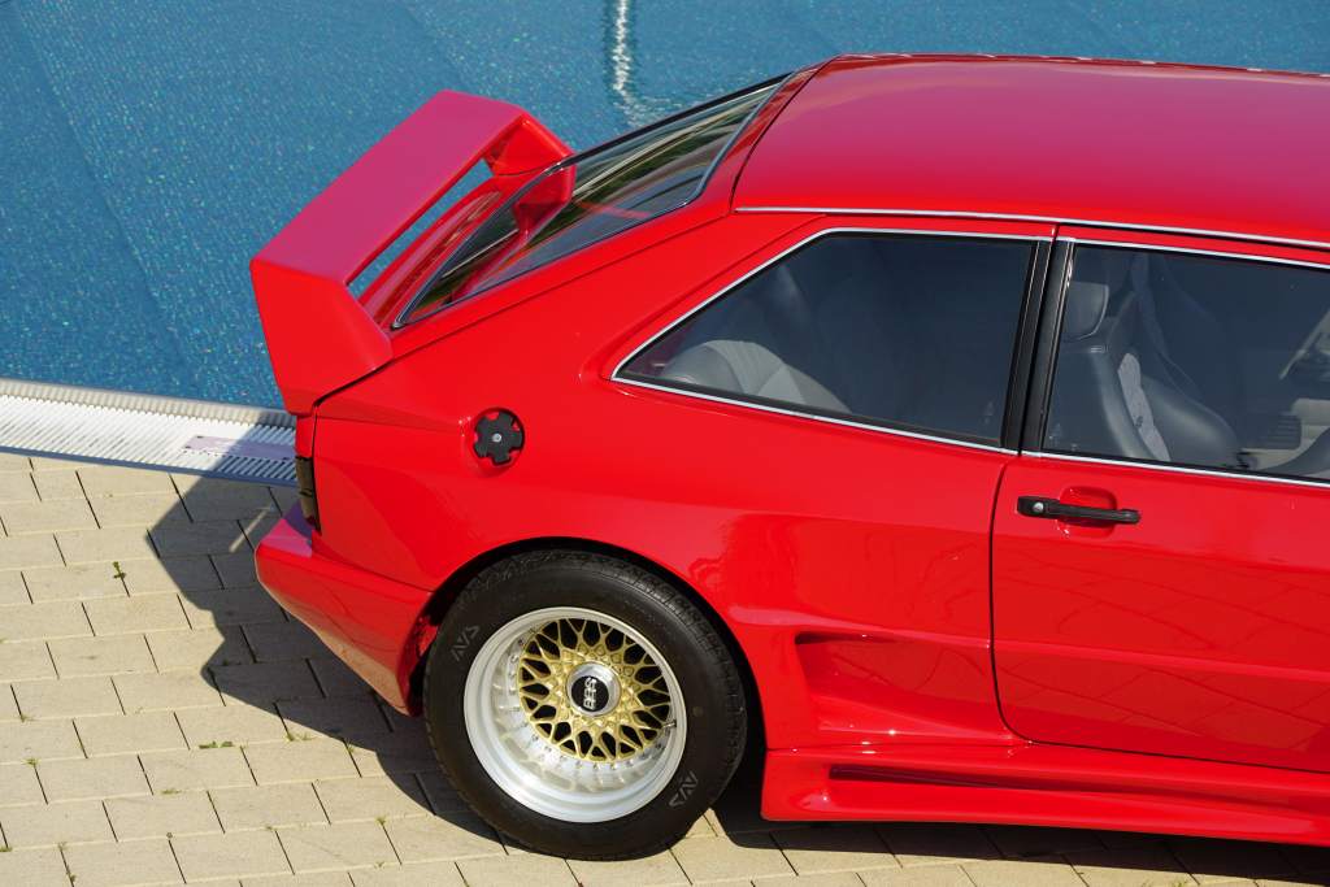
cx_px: 665
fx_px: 4988
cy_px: 444
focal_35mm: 135
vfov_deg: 10.2
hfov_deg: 15.2
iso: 100
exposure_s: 1/250
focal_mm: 90
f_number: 6.3
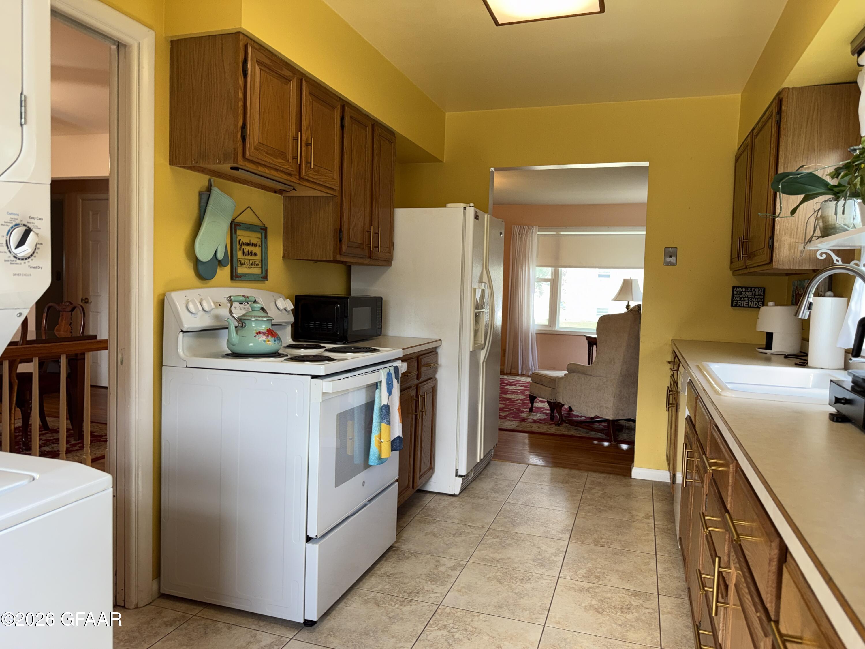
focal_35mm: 24
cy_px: 324
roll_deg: -2.4
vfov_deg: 56.8
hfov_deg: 71.6
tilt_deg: -4.3
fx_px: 600
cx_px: 432
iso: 80
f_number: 1.78
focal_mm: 6.76
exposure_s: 1/48
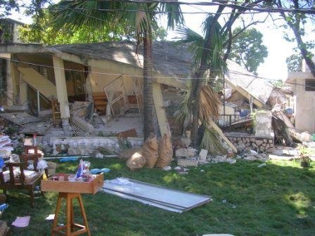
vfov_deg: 37.7
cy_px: 118
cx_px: 158
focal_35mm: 38
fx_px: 346
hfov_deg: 49.0
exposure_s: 1/184
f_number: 2.8
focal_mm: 5.8
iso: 50
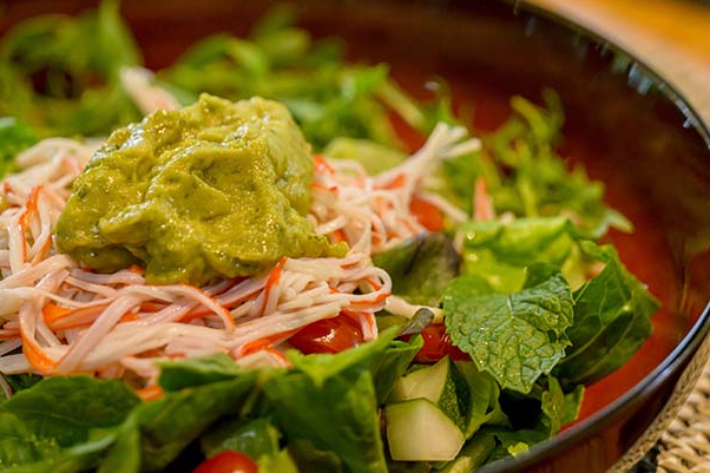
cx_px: 288
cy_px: 157
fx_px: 5816
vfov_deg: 4.7
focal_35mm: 295
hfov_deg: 7.0
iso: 2000
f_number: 2.8
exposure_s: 1/320
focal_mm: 185
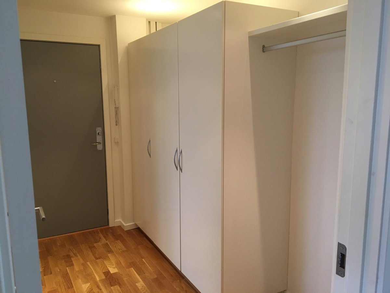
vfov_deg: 48.2
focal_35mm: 29
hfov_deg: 61.7
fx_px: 327
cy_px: 146
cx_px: 195
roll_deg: +0.3
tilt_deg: -8.1
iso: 160
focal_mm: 4.15
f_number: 2.2
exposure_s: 1/33
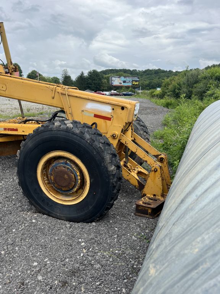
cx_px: 110
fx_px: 220
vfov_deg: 67.3
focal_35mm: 26
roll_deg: -0.9
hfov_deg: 53.1
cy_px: 147
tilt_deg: -11.0
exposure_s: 1/2632
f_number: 1.6
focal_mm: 5.1
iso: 50
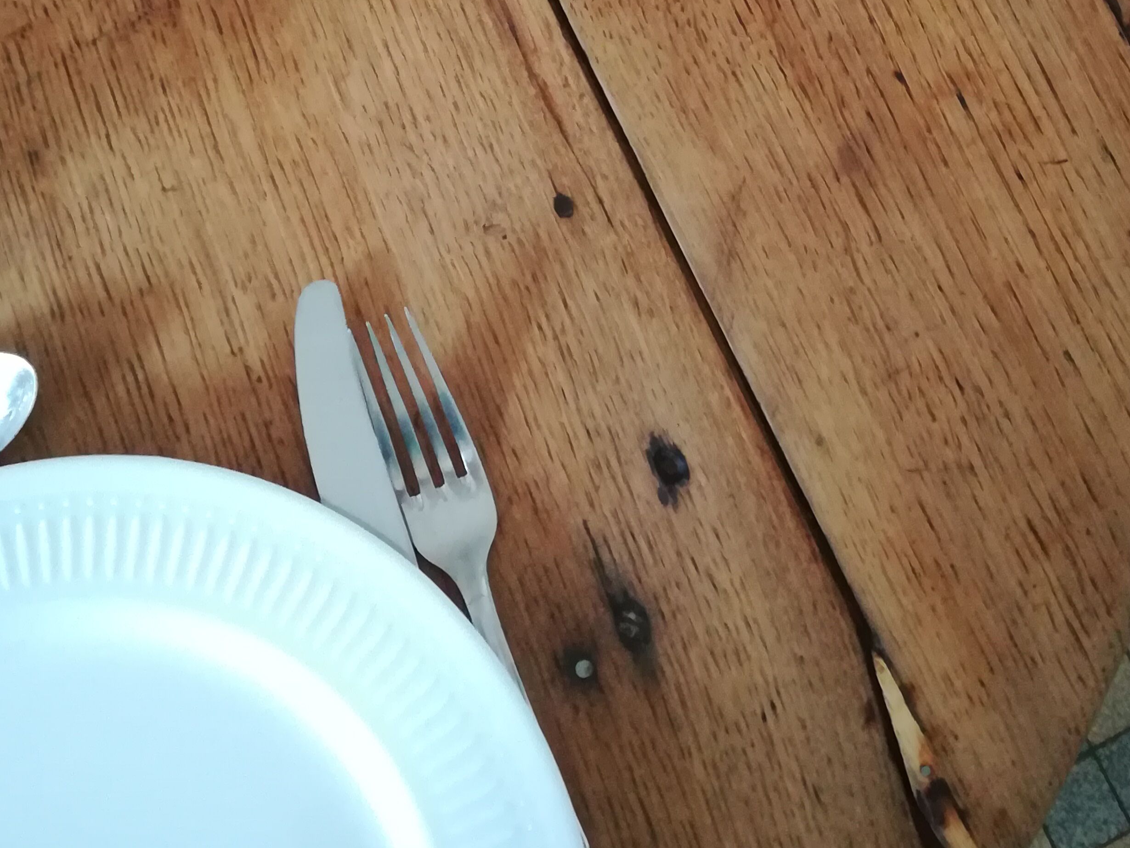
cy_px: 54
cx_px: 610
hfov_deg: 38.2
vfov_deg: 27.8
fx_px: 1632
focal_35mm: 50
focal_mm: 3.83
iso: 640
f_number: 2.2
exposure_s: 1/14.3
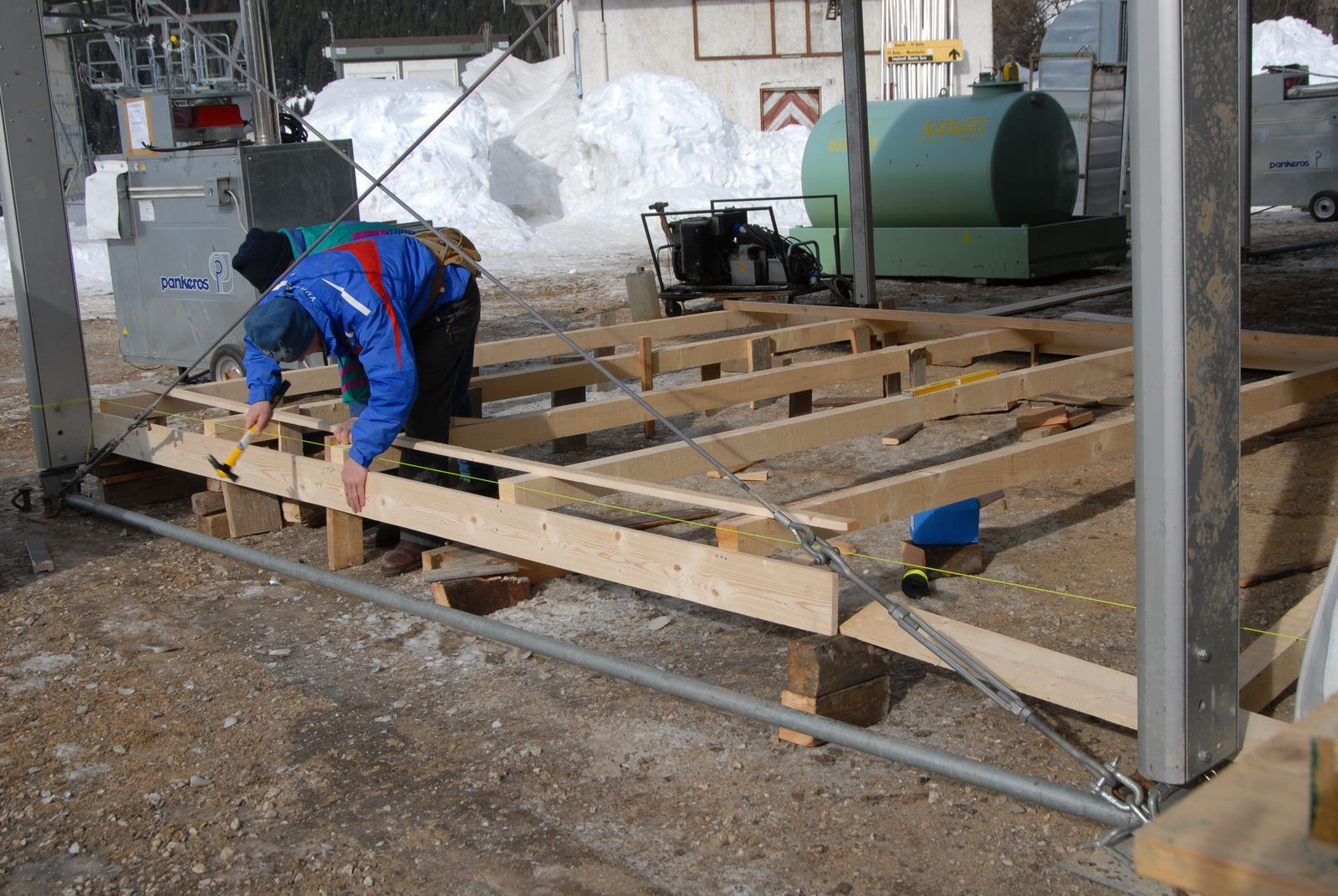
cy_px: 448
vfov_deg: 30.9
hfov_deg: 44.9
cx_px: 669
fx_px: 1619
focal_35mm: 44
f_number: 9
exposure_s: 1/320
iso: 125
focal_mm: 29
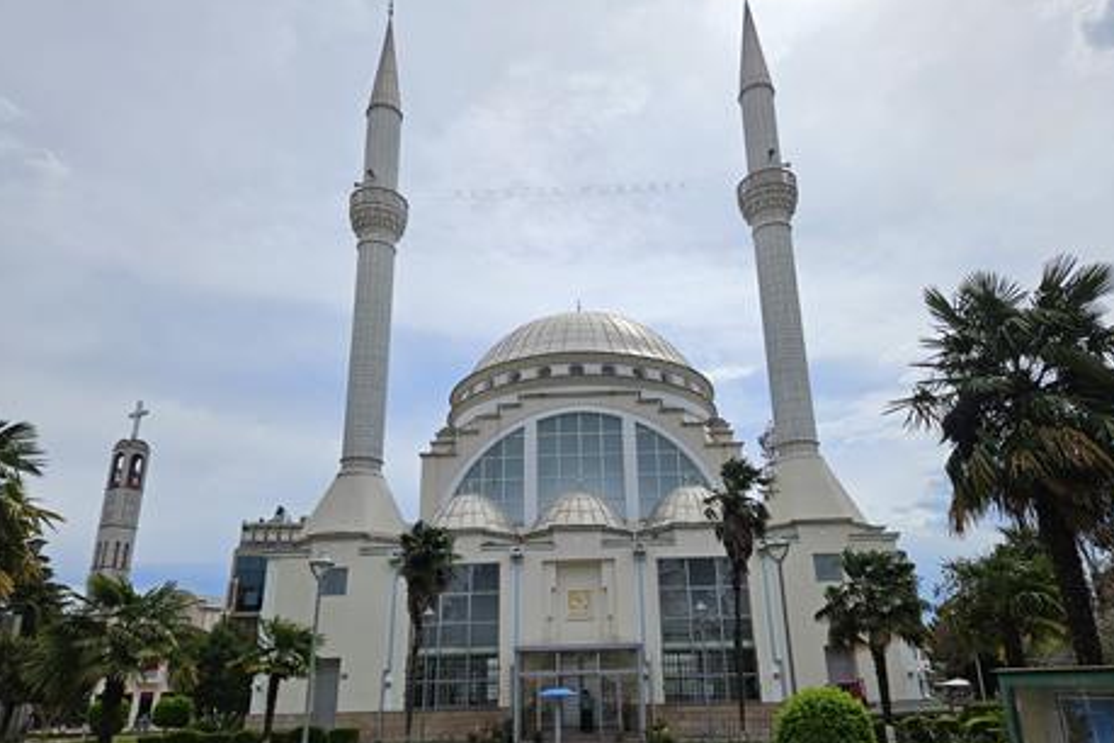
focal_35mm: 25
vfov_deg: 51.2
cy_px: 410
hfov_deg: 71.5
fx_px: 774
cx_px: 568
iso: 25
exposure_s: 1/5172
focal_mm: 5.4
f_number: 1.8
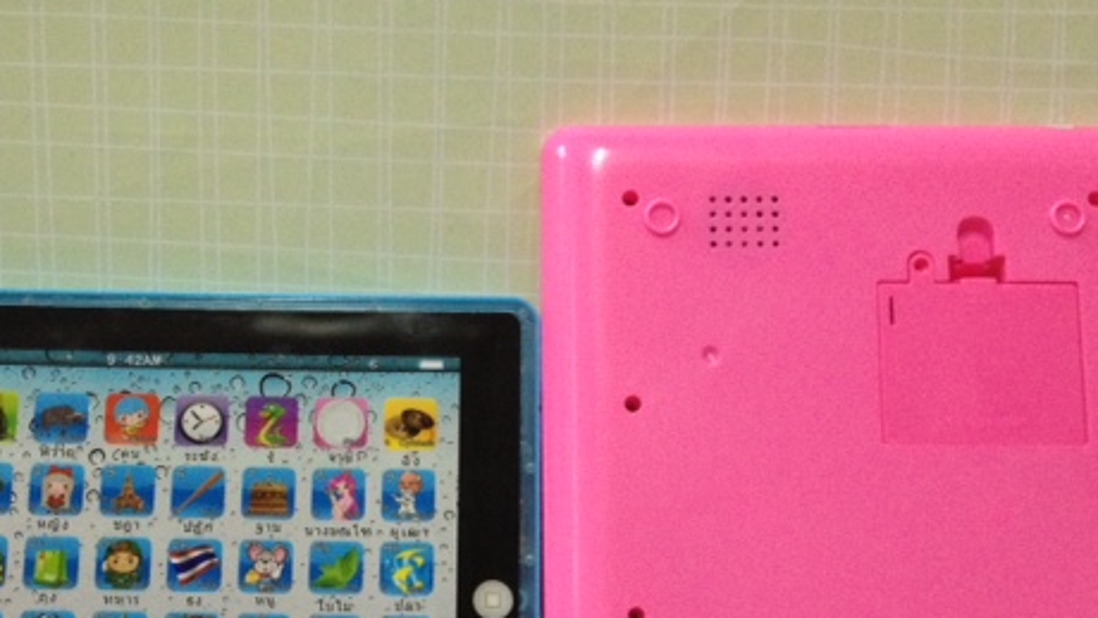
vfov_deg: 22.2
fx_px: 1543
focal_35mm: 53
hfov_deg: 39.0
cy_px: 537
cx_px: 442
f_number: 2.4
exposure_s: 1/20
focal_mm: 4.28
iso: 250
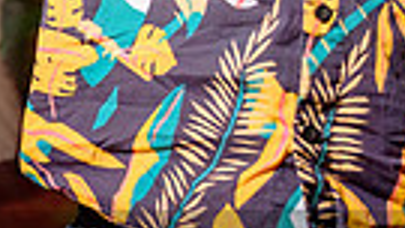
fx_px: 1353
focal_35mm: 126
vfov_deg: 9.4
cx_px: -75
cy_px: -100
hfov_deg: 16.4
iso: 1000
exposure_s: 1/60
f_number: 2.8
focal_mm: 28
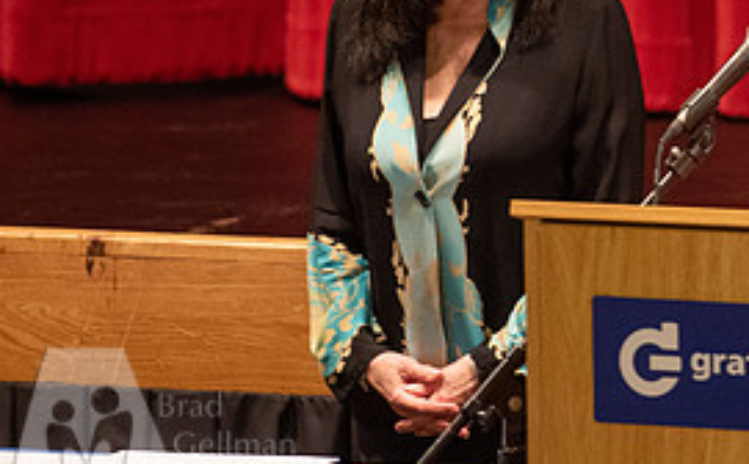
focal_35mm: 492
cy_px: 139
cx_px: 658
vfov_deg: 2.7
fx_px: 10020
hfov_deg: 4.3
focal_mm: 195
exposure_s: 1/80
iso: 2500
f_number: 2.8
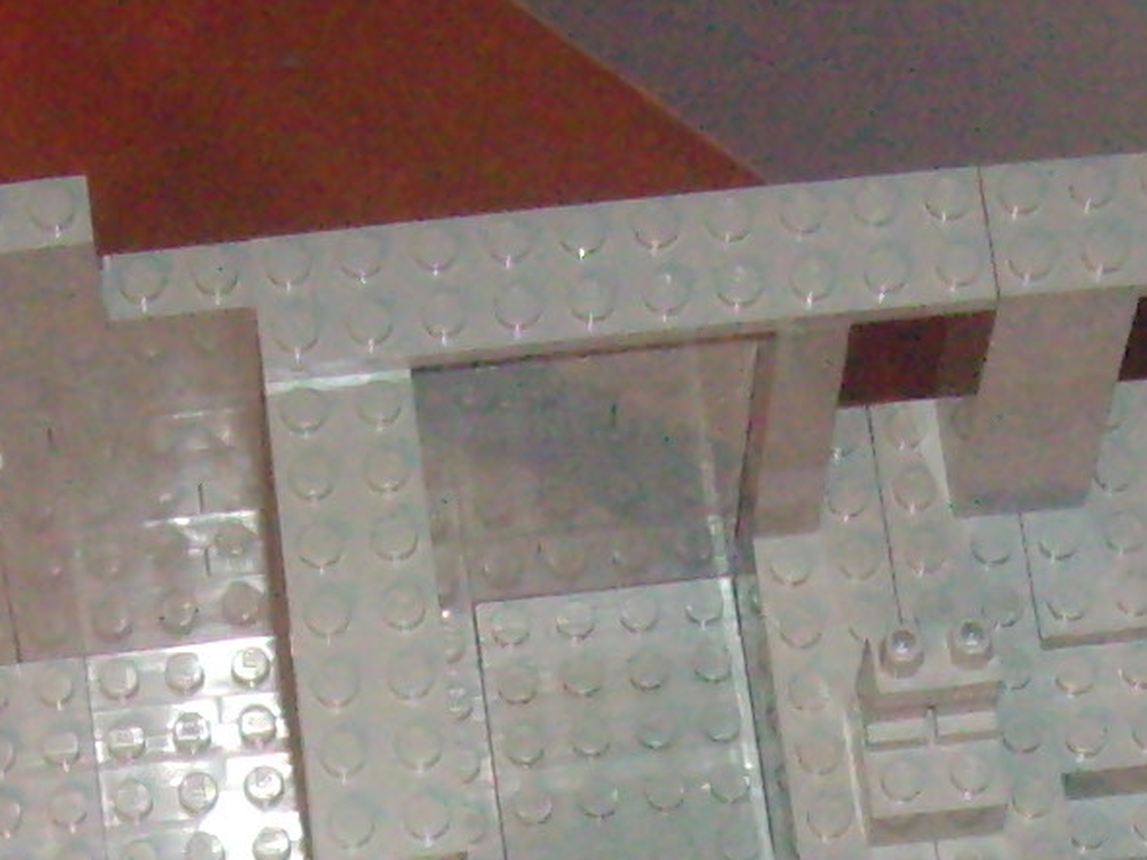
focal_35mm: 181
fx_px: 5996
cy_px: 1409
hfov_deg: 10.9
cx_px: 786
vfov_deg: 8.0
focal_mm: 6.2
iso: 400
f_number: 2.7
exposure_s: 1/40
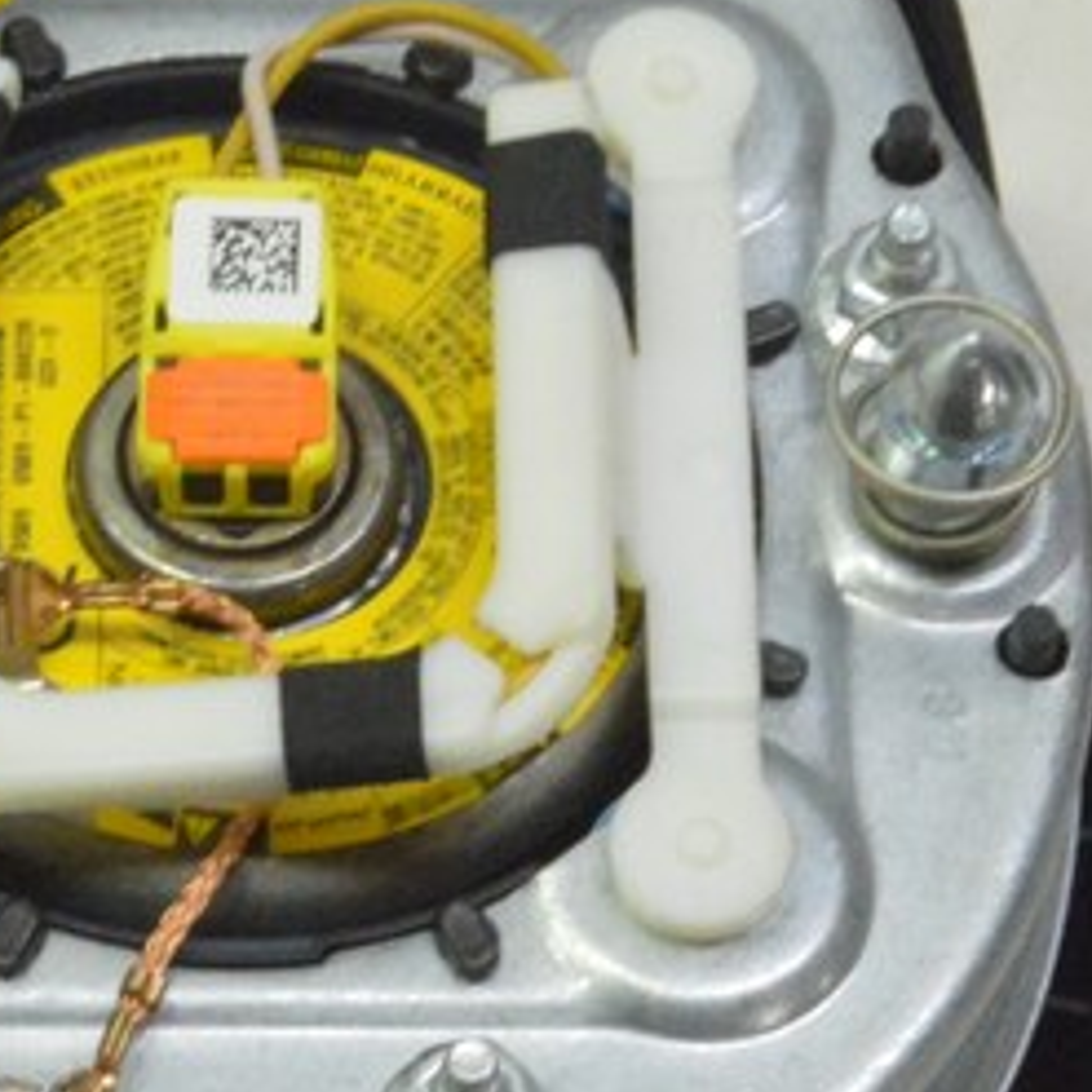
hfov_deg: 9.5
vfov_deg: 9.5
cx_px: 358
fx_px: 6594
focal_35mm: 185
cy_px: 732
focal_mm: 35
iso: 6400
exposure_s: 1/30
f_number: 20
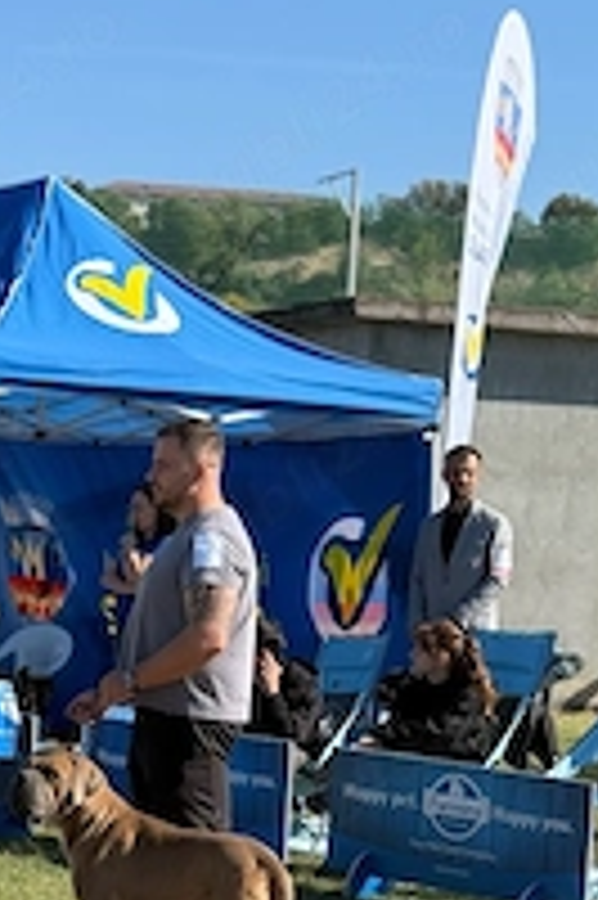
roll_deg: -2.4
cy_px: 873
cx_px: 63
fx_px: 2496
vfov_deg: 19.9
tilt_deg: -8.6
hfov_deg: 13.5
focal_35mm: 100
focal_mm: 6.76
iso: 80
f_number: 1.78
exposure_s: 1/4329
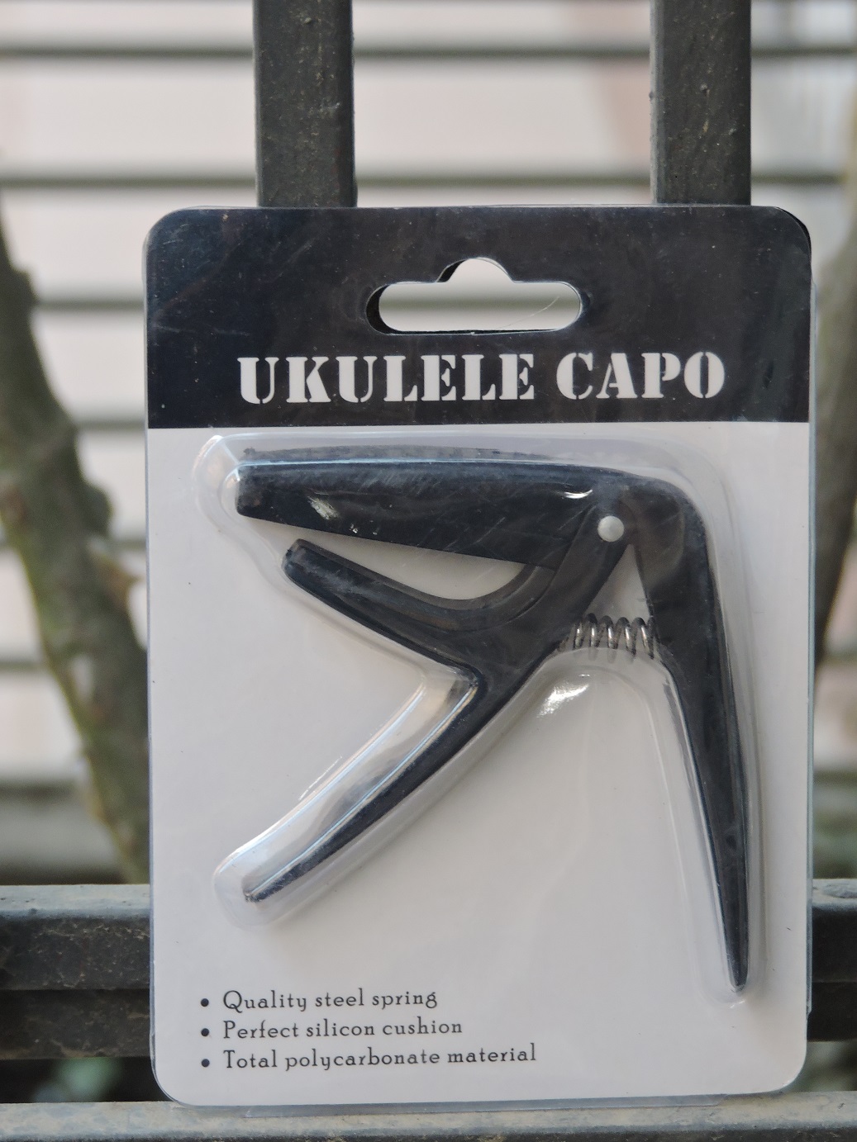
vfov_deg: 11.6
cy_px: 571
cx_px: 428
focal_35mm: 170
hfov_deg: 8.7
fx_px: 5613
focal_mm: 30.3
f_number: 4.5
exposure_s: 1/100
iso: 400
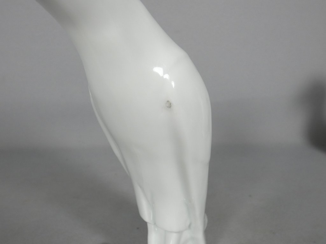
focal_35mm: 30
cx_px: 163
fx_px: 283
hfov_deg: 60.0
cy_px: 122
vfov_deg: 46.8
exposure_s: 1/125
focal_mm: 5.3
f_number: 3.3
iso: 125
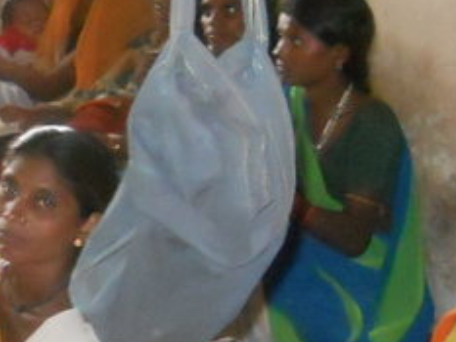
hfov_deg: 10.4
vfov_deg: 8.2
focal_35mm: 180
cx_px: -331
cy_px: 254
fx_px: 2372
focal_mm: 6.72
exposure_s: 1/30
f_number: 3.1
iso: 640
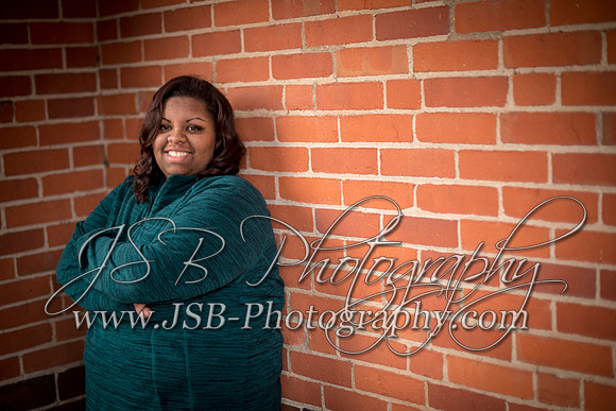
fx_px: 931
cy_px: 212
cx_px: 290
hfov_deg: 36.6
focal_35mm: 54
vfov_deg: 24.9
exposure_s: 1/50
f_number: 1.4
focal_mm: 50
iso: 200
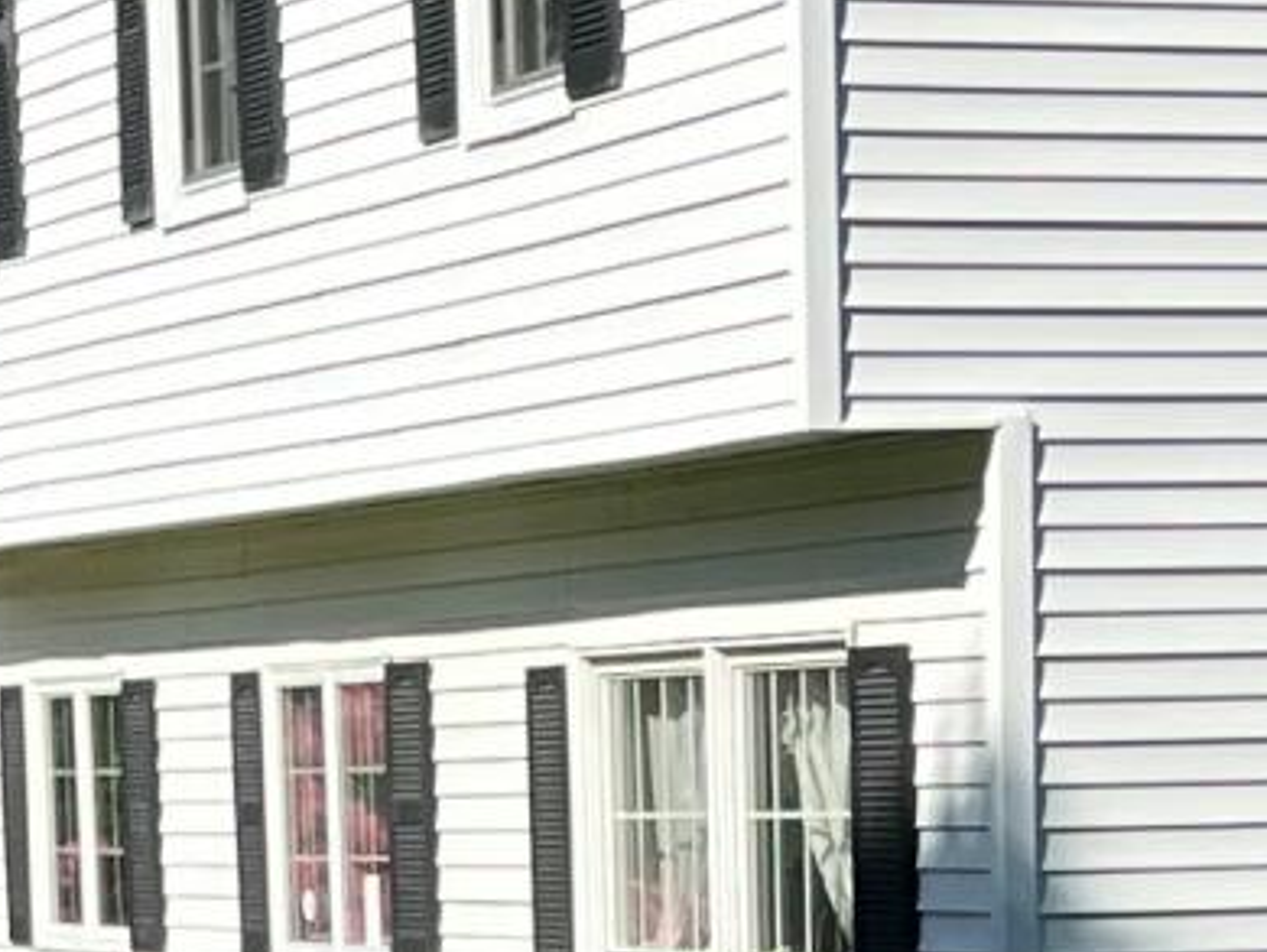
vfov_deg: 7.3
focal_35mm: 200
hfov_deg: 9.9
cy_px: 1534
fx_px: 7325
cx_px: 822
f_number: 1.5
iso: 50
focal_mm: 5.7
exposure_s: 1/4630
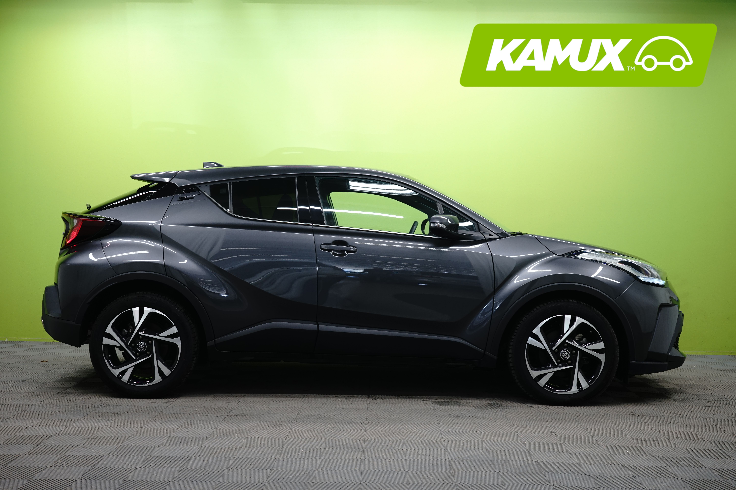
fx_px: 859
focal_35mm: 42
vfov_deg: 31.9
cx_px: 368
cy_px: 245
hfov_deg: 46.4
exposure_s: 1/6
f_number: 8
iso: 500
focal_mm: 42
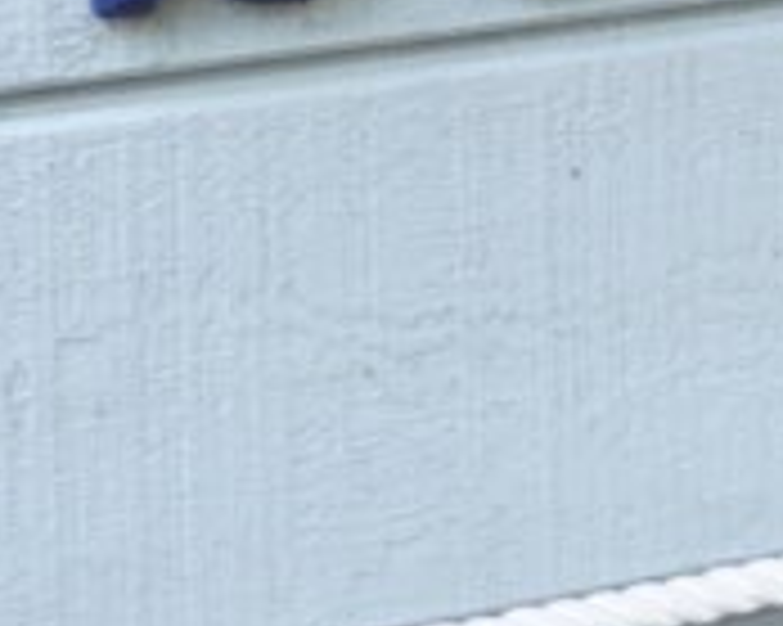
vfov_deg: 6.1
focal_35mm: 234
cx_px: 2232
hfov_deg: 7.4
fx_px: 5415
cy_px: -1214
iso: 125
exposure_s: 1/40
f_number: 2.8
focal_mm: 20.6
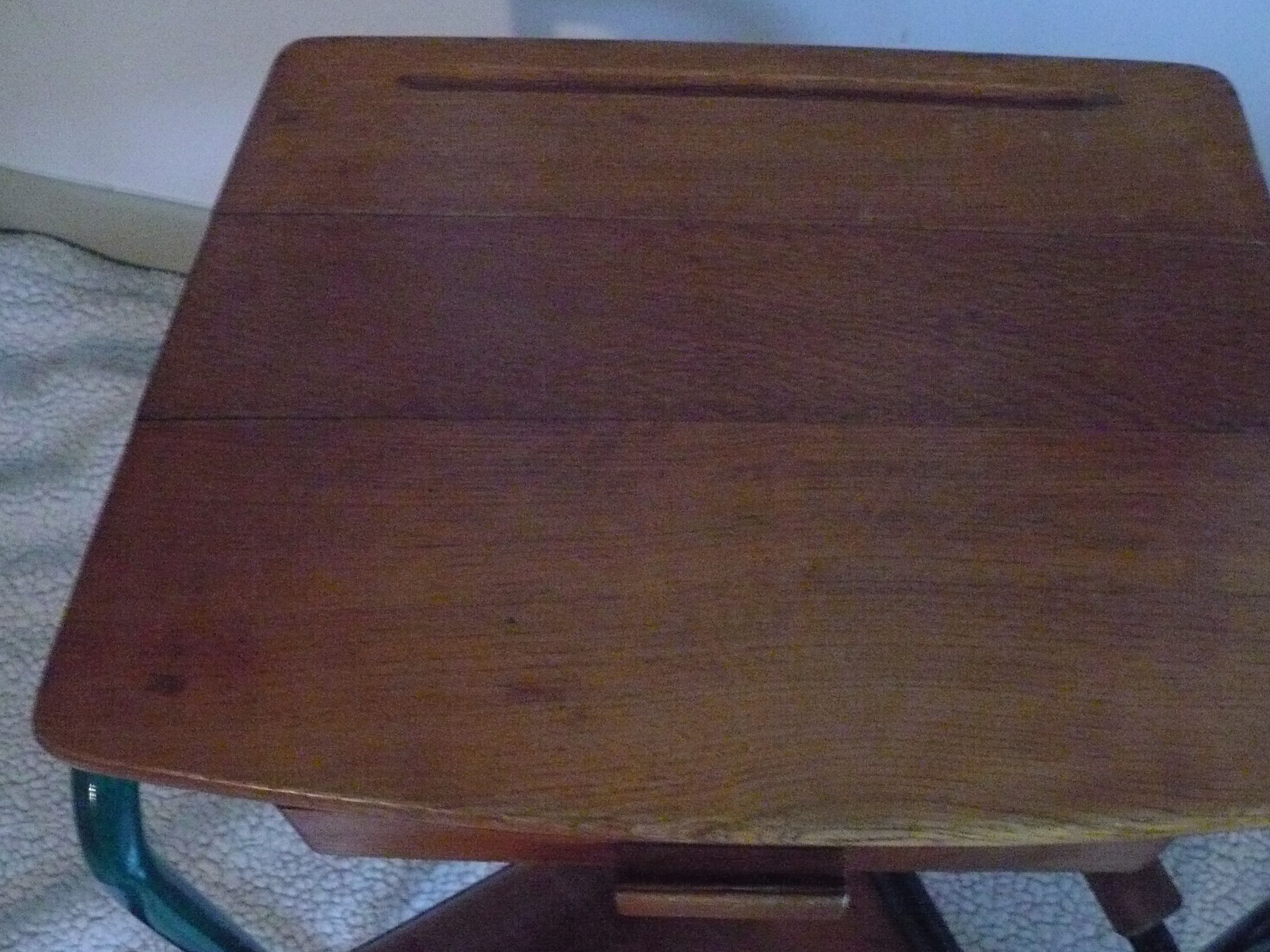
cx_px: 722
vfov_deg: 32.8
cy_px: 556
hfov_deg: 42.9
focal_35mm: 44
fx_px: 1614
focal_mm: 6.1
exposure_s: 1/8
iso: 800
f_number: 2.8
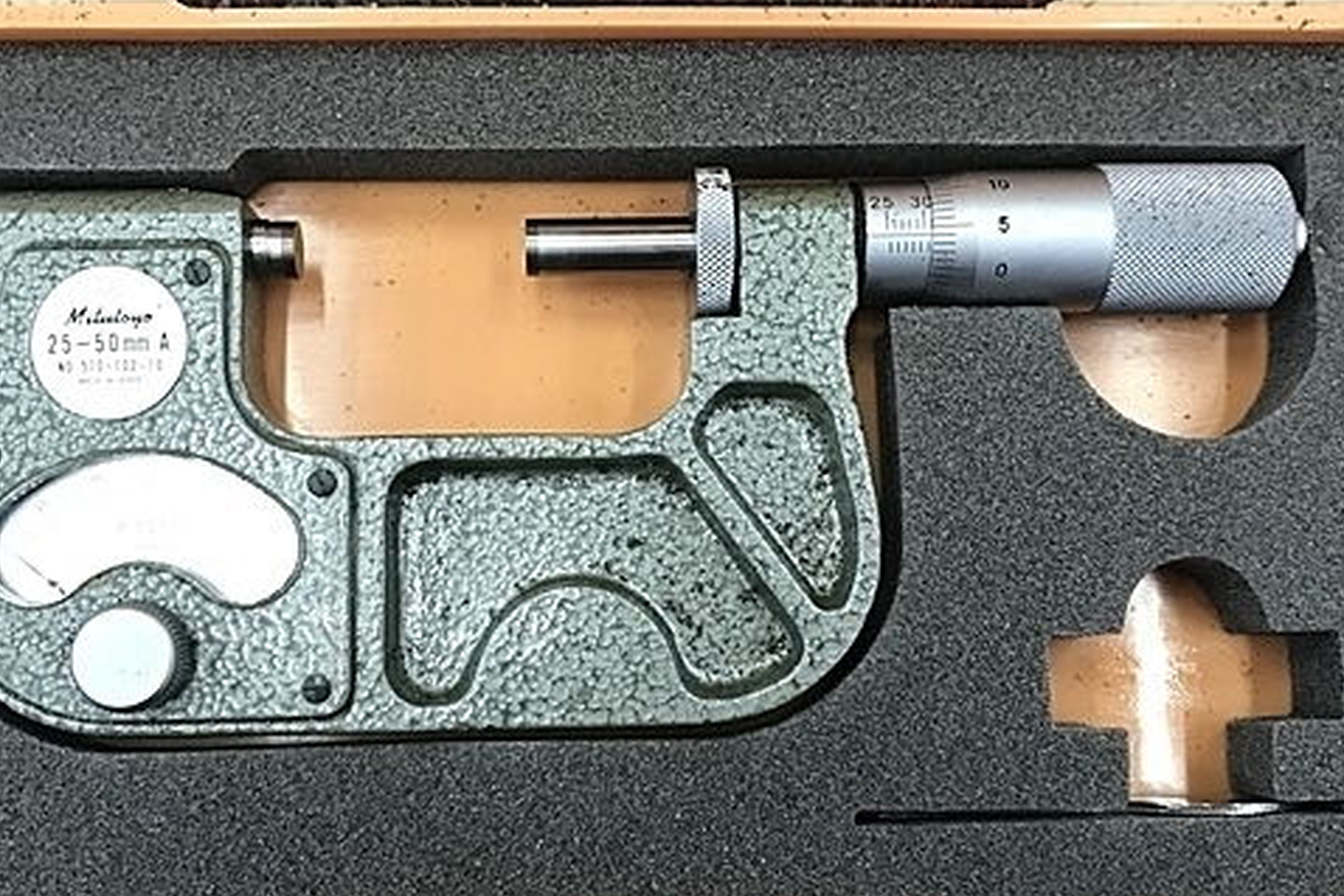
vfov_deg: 34.2
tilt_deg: -83.3
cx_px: 630
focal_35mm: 39
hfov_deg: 49.5
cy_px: 466
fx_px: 1456
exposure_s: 1/17
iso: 40
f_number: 1.8
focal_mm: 3.99
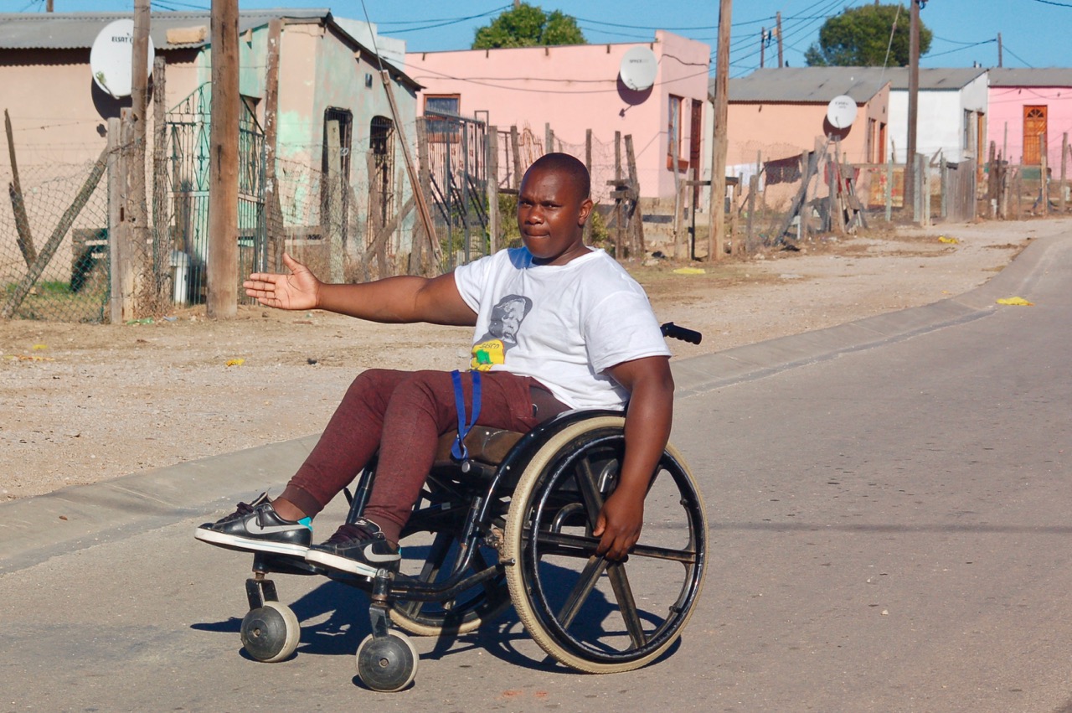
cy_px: 356
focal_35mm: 105
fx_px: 3124
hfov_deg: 19.5
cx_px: 536
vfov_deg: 13.0
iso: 400
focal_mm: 70
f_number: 4
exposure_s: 1/1000
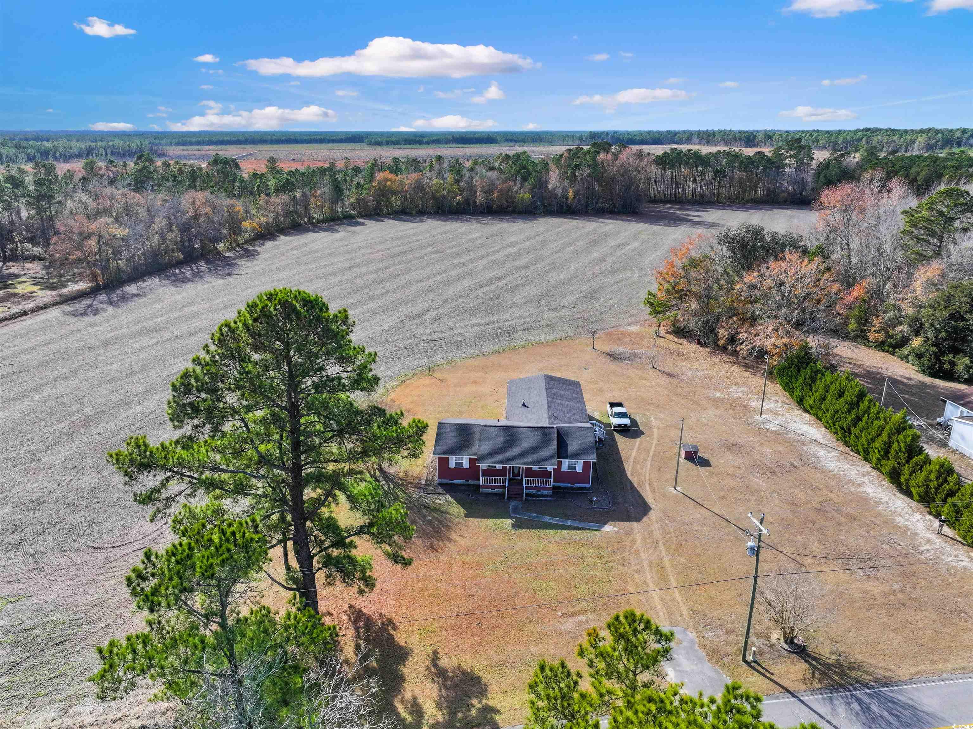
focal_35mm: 24
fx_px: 674
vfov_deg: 56.8
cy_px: 364
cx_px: 486
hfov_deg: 71.6
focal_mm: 12.29
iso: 100
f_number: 8
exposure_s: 1/120
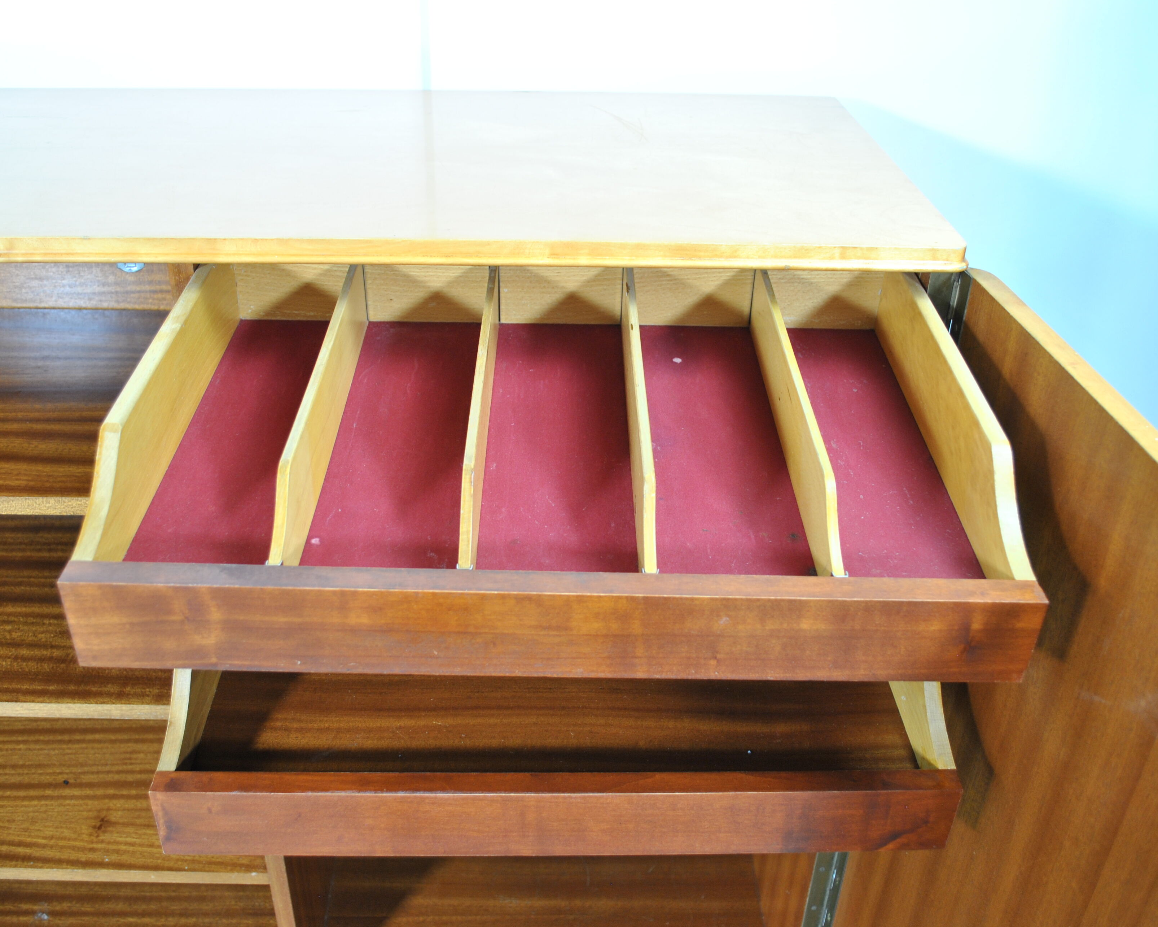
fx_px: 1165
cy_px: 464
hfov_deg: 52.8
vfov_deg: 43.4
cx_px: 577
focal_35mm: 34
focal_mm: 20
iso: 200
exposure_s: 1/15
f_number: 4.5
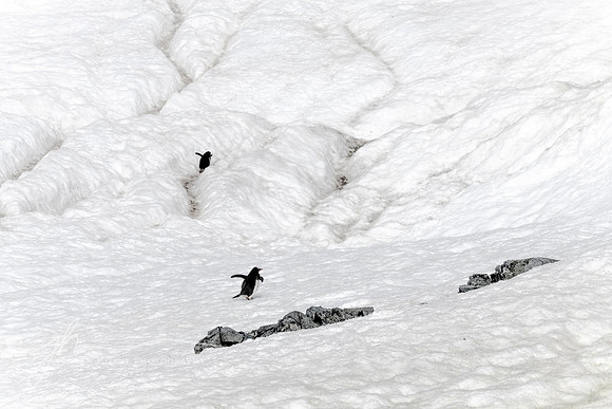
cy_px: 204
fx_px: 4251
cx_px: 306
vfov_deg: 5.5
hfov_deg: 8.2
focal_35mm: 250
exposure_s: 1/50
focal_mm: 250
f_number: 22
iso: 200
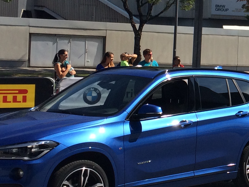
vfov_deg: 14.4
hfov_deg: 18.0
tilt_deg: +1.0
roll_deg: -1.3
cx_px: 321
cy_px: 43
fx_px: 734
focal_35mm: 102
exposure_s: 1/2415
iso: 32
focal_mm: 4.15
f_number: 2.2
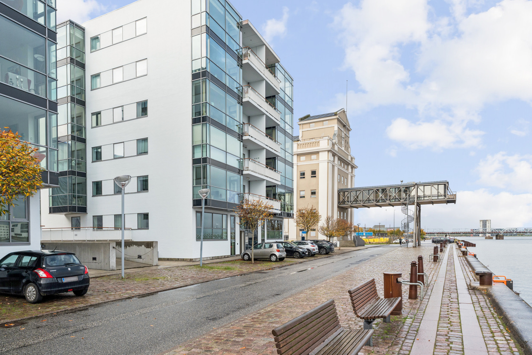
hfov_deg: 78.6
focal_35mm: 22
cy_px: 178
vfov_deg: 57.2
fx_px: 325
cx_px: 266
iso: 640
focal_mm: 22
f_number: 11
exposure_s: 1/250
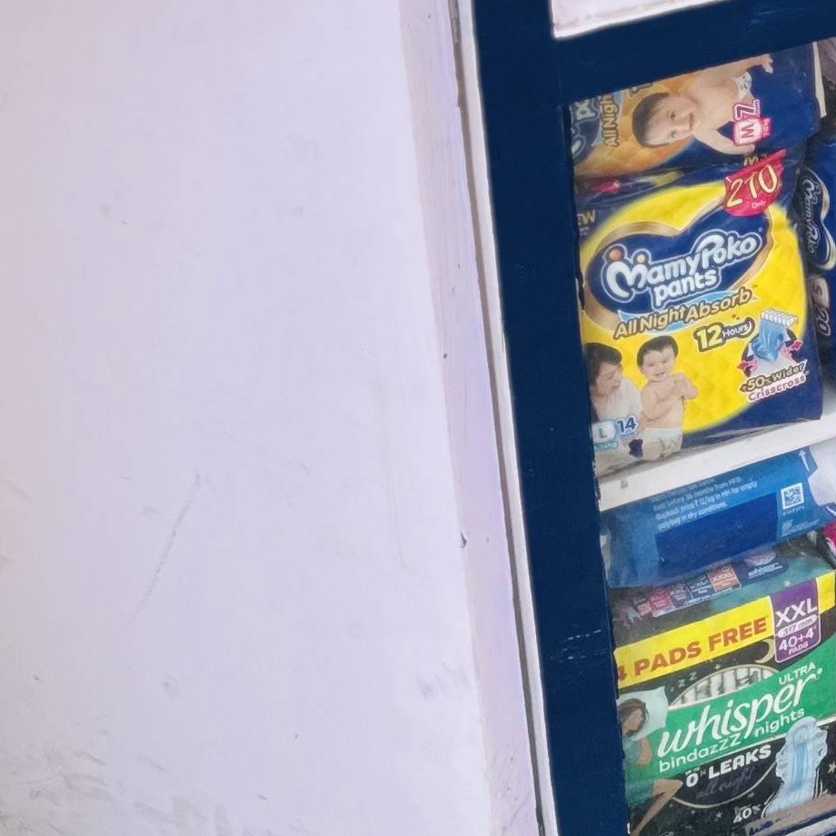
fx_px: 2541
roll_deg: -1.1
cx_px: 1335
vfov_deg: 16.8
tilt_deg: -15.3
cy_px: -463
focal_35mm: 93
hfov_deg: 16.6
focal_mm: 6.86
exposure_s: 1/100
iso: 125
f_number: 1.78
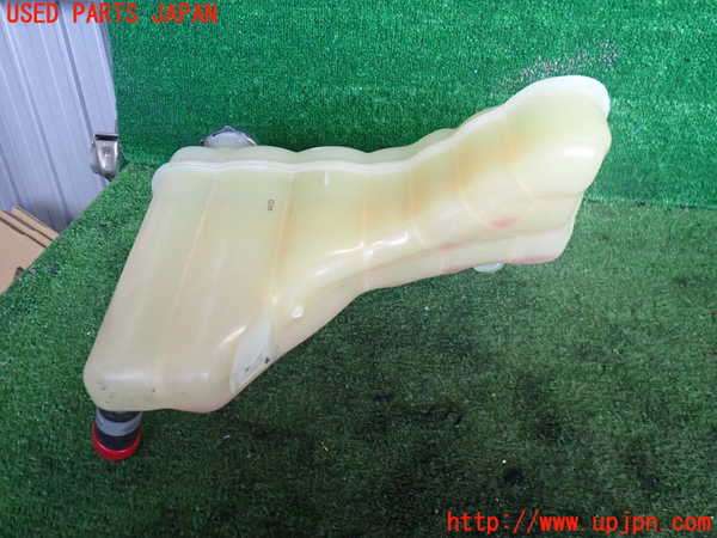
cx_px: 358
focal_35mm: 30
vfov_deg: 46.8
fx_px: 621
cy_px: 269
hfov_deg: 60.0
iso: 400
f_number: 2.3
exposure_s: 1/160
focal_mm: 5.4
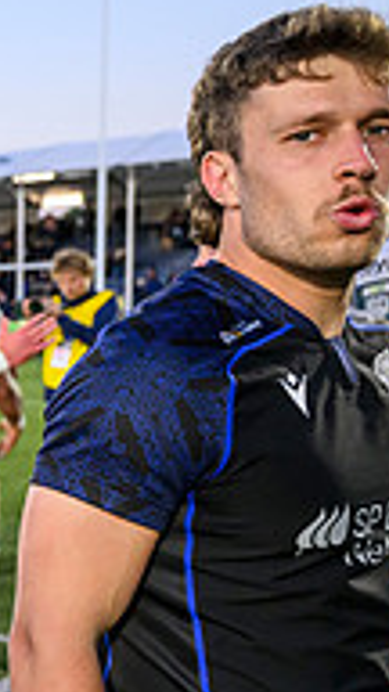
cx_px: -616
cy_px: 445
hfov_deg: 11.7
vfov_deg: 26.7
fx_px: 1449
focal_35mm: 79
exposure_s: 1/1600
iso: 3200
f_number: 3.5
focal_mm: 25
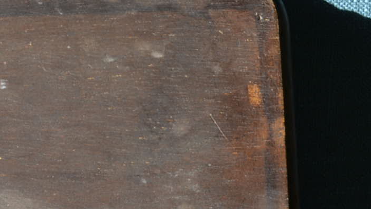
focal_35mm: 134
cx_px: -119
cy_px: 309
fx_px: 1318
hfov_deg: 15.2
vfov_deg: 8.8
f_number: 5.6
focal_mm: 26
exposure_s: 1/125
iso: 250
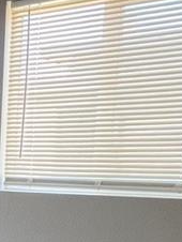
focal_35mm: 69
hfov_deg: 16.5
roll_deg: +1.0
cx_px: -178
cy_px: 237
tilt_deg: -7.9
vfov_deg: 26.7
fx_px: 483
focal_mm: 1.57
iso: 100
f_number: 1.8
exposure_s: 1/99
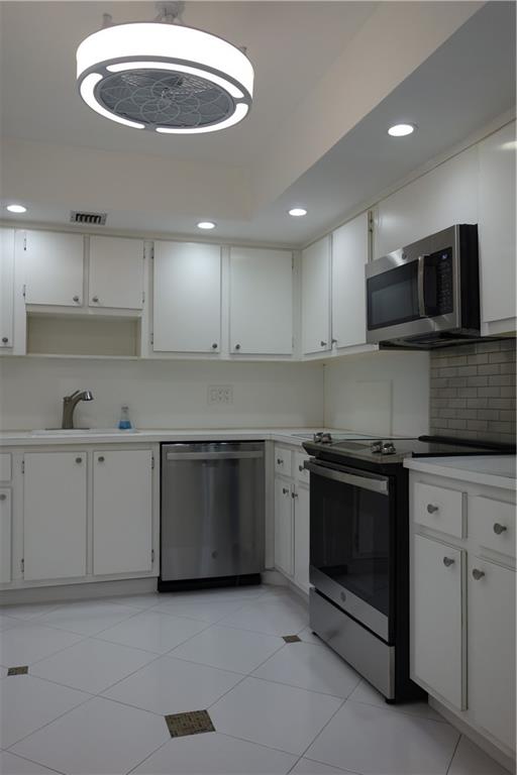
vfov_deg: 65.5
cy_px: 388
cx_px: 258
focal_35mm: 28
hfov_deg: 46.4
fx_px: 603
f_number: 2.8
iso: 125
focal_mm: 10.4
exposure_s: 1/100
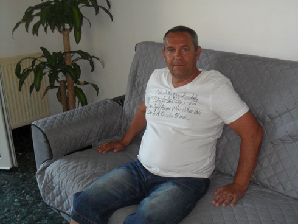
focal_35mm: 45
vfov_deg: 32.2
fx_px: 388
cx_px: 149
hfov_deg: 42.1
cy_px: 112
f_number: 3.5
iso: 200
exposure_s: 1/45
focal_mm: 8.1
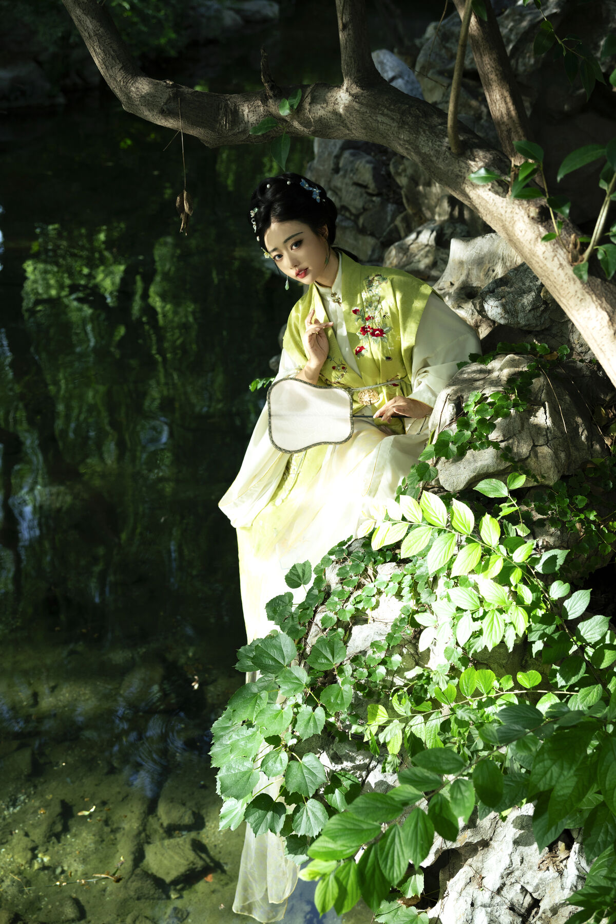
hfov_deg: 26.5
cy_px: 462
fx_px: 1308
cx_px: 308
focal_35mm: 51
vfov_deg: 38.9
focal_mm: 51
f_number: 4
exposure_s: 1/200
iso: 250
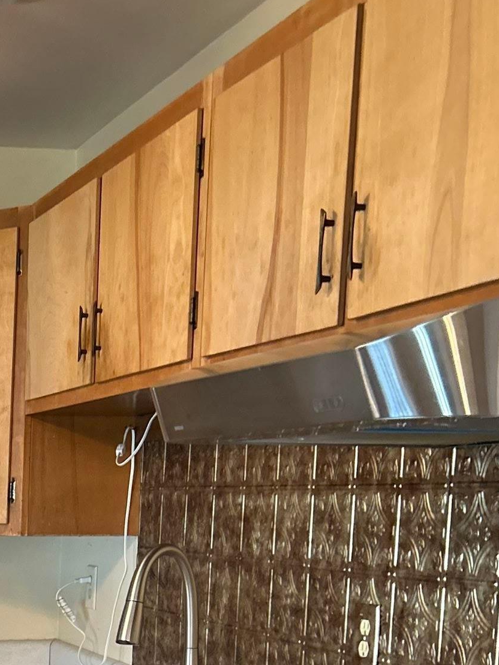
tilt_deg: -5.0
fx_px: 1384
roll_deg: +0.0
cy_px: 676
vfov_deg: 25.6
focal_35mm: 72
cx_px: -184
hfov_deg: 18.7
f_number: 1.5
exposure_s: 1/60
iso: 250
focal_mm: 5.7
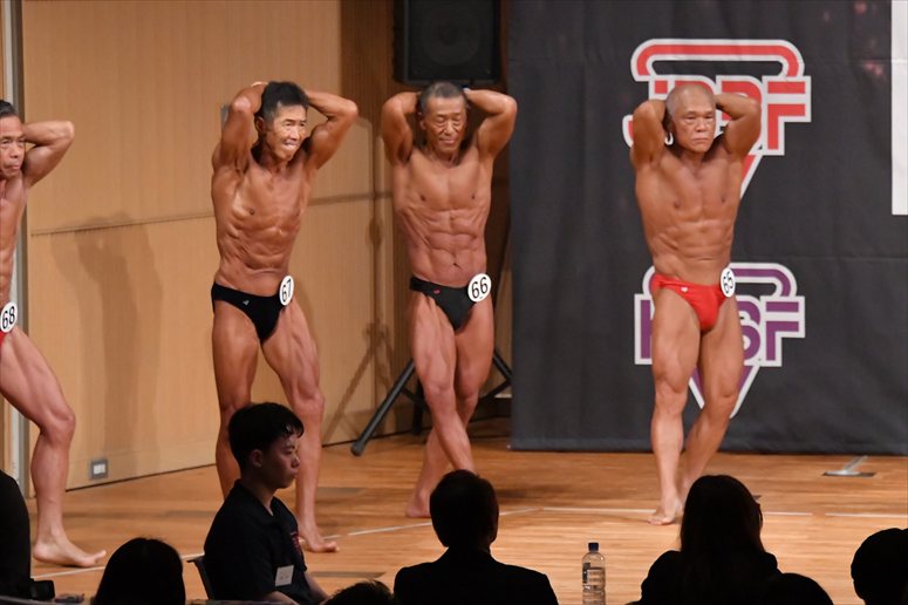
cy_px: 302
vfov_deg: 5.1
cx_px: 454
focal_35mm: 270
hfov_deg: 7.6
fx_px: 6807
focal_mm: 180
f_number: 5.6
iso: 10000
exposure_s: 1/400
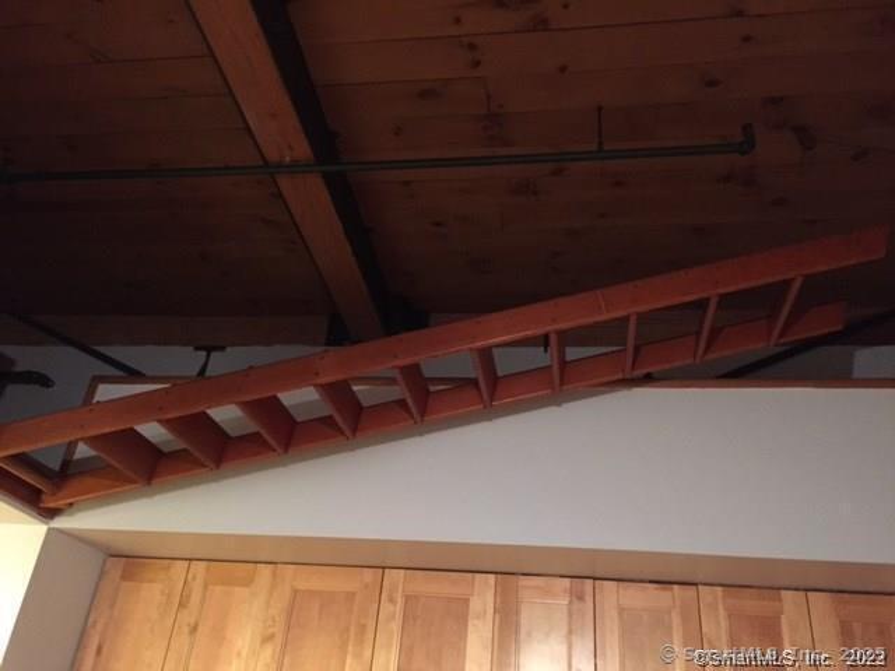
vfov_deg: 48.2
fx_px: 750
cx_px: 448
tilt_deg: +30.2
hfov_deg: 61.7
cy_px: 336
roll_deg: -5.8
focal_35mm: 29
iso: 500
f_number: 2.2
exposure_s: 1/15
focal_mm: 4.15
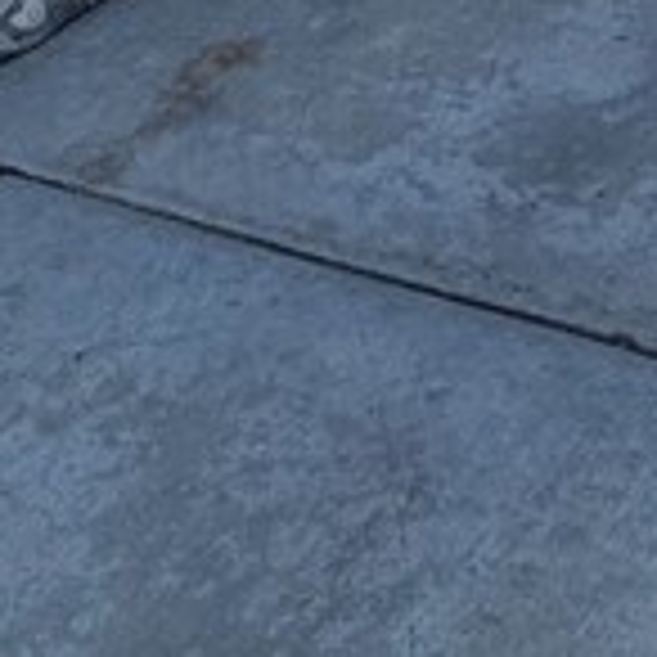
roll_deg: -0.4
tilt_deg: +2.4
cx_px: 927
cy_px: -1022
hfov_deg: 18.2
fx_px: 1868
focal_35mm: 87
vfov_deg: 13.3
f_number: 2.2
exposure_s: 1/770
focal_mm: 2.22
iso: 40
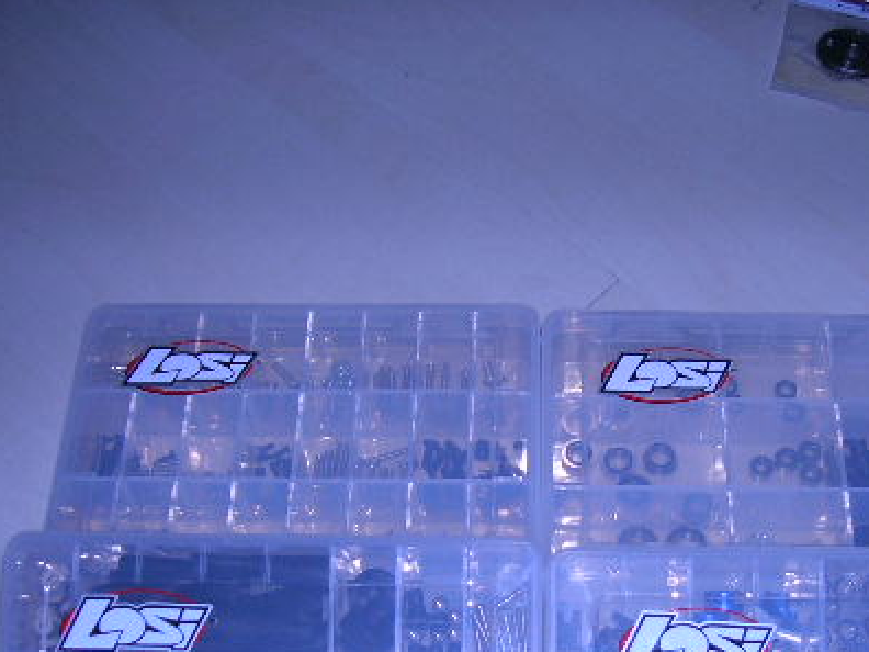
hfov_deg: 34.7
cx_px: 549
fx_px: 1381
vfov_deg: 26.2
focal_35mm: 55
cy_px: 485
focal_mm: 5.7
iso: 50
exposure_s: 1/60.1
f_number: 2.9
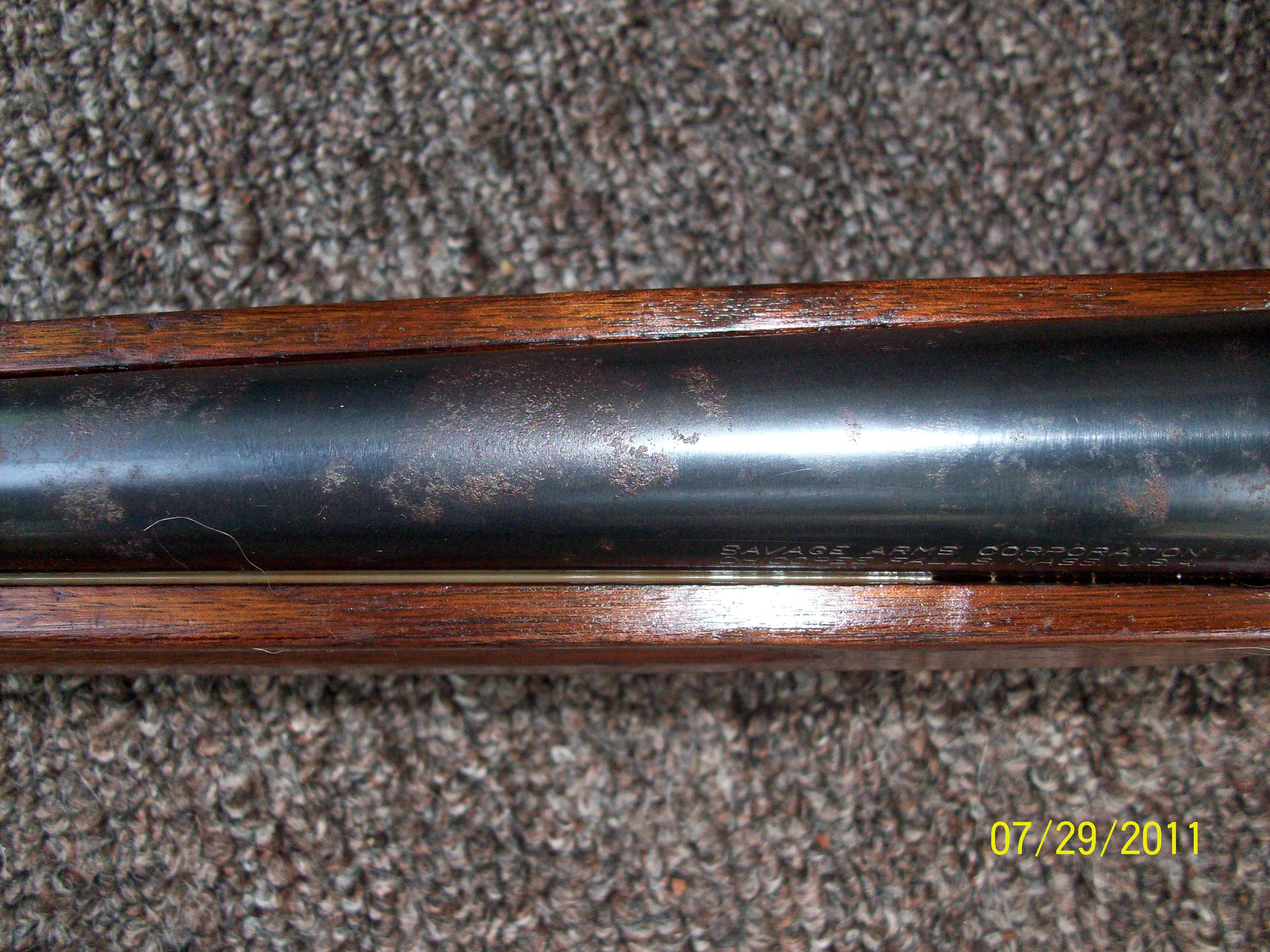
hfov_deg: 54.0
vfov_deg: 41.8
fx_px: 1247
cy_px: 476
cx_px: 635
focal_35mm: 34
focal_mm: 5.7
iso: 160
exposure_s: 1/60
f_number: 2.8
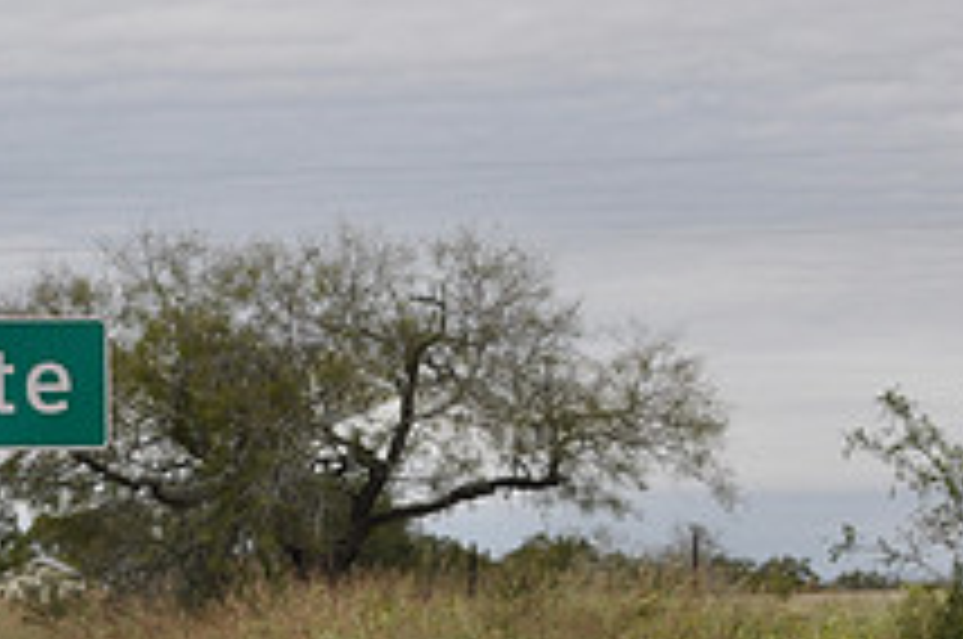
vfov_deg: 7.0
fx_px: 5208
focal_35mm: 195
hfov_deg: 10.4
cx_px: -162
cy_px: 448
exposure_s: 1/80
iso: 200
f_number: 9
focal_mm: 48
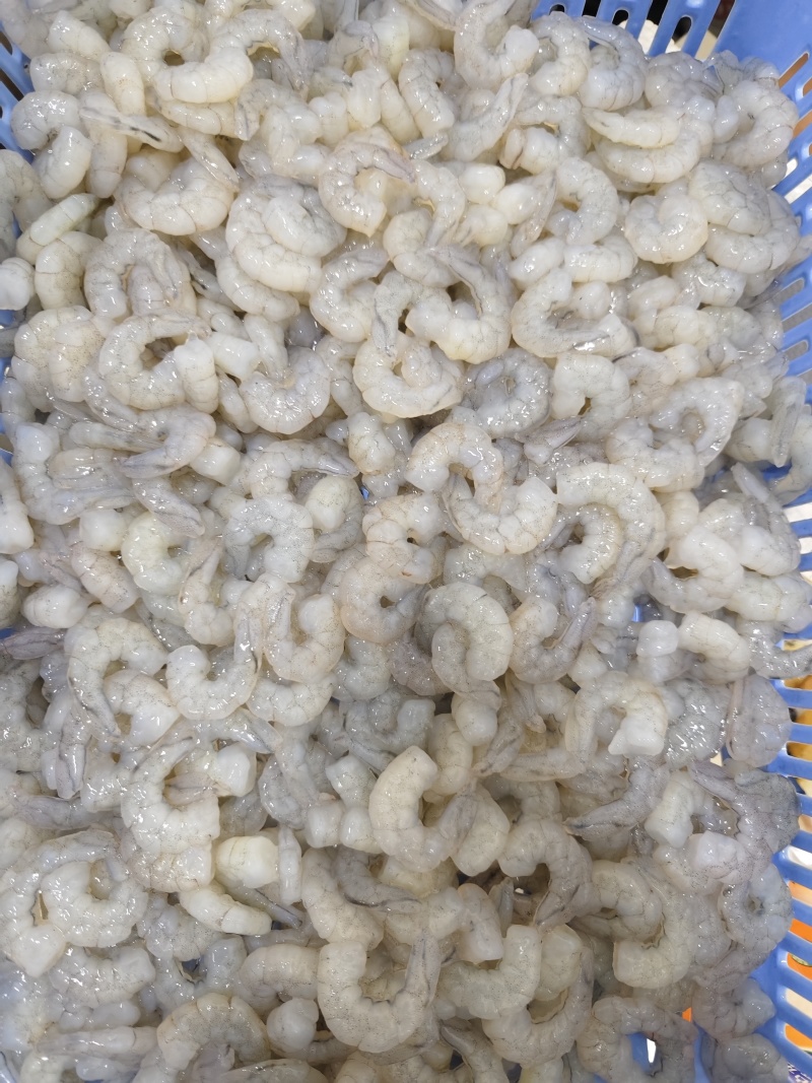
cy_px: 542
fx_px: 720
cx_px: 406
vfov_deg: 73.9
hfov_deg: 58.9
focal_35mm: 23
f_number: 1.75
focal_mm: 5.5
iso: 1593
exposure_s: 1/33.3
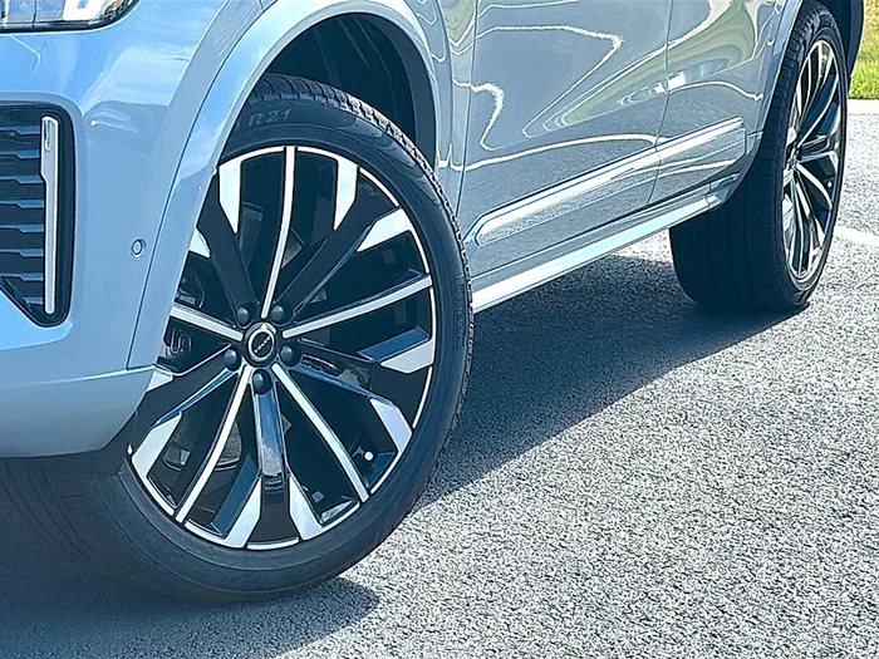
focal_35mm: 91
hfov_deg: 21.5
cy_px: 330
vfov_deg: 16.2
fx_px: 2311
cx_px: 440
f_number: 1.78
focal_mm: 6.86
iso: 64
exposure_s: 1/2037
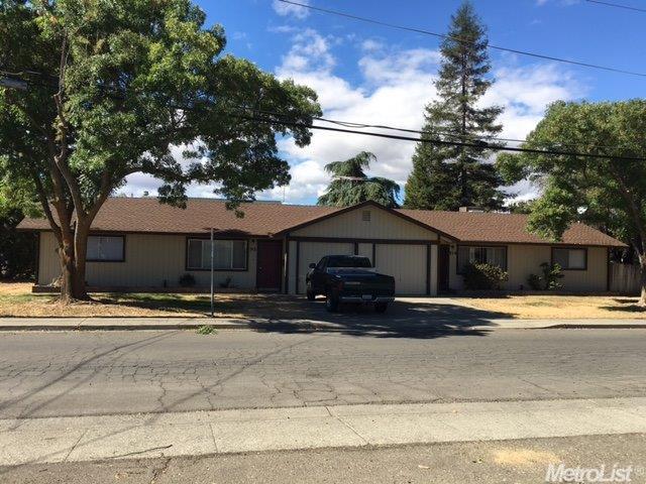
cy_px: 242
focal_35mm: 29
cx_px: 323
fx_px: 541
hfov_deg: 61.7
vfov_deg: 48.2
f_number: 2.2
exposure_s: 1/1261
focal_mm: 4.15
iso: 25
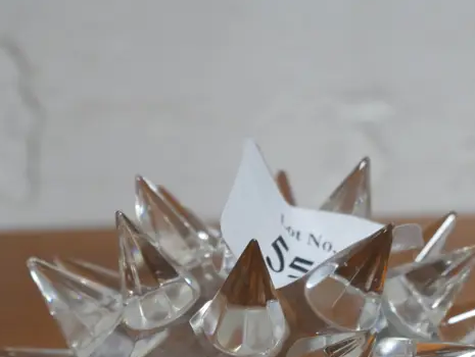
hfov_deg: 17.8
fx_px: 1511
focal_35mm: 110
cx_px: 278
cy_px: 389
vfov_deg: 13.2
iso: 640
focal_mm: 25
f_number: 5.3
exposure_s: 1/60
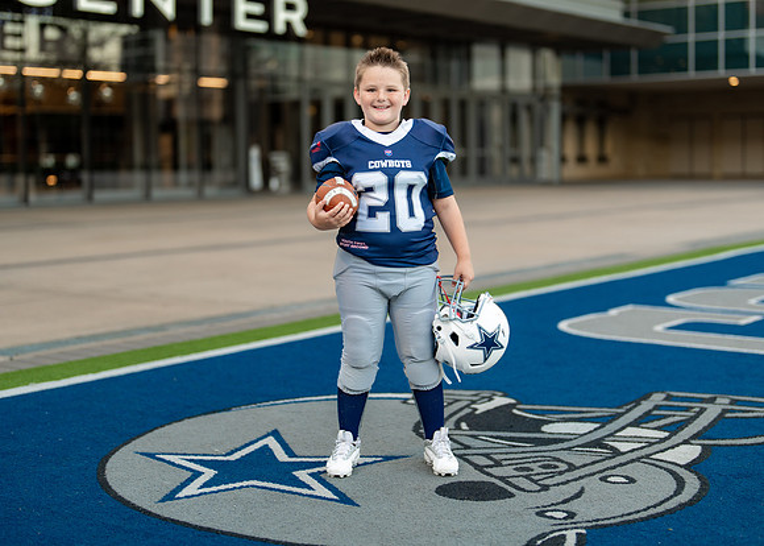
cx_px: 383
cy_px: 247
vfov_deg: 24.2
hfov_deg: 33.5
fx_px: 1270
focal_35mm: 59
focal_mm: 50
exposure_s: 1/400
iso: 160
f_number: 1.2
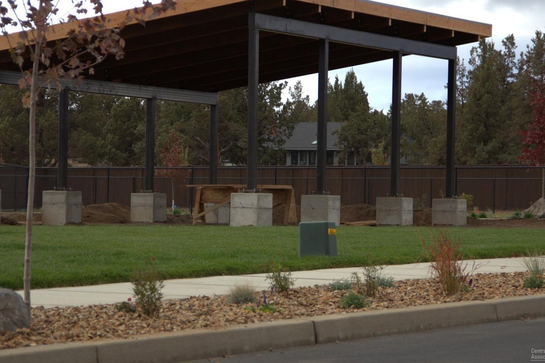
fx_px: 2013
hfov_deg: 15.4
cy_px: 162
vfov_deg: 10.3
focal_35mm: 133
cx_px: 284
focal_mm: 75
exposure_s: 1/125
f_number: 5.6
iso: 160
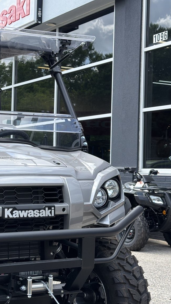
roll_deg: -1.6
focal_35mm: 73
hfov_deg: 16.2
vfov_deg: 29.0
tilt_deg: +2.4
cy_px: 154
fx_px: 588
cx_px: -5
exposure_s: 1/1100
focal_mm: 6.76
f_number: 1.78
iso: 64
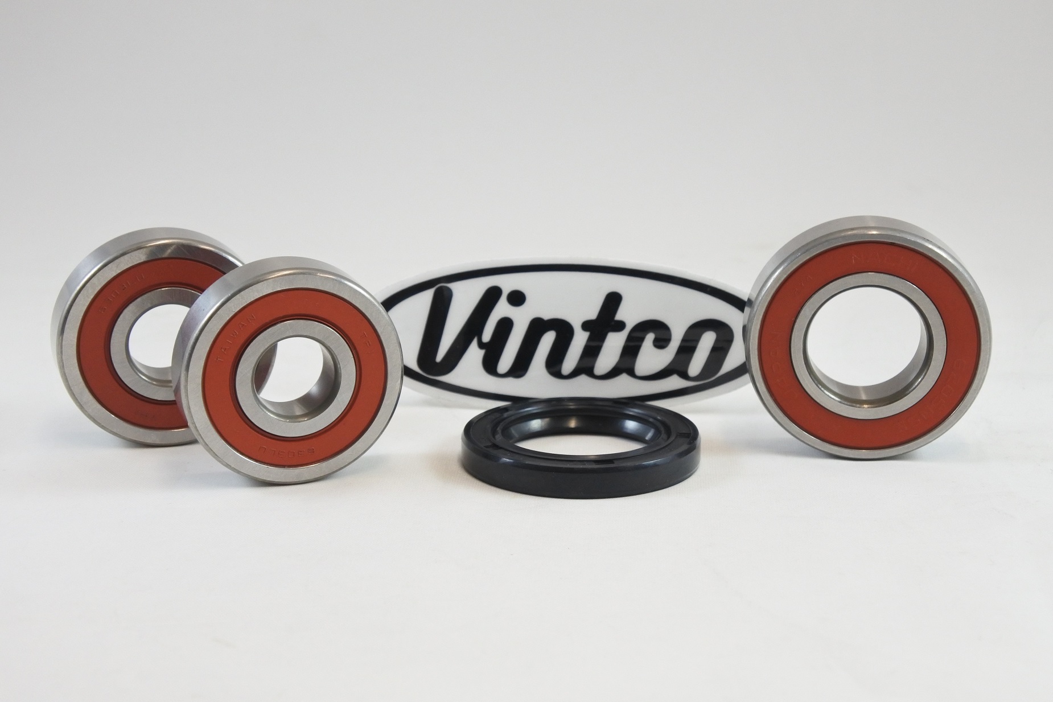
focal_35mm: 68
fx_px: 1989
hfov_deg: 29.7
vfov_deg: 20.0
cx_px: 526
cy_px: 351
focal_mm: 25.2
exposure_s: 1/125
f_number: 5.3
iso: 720
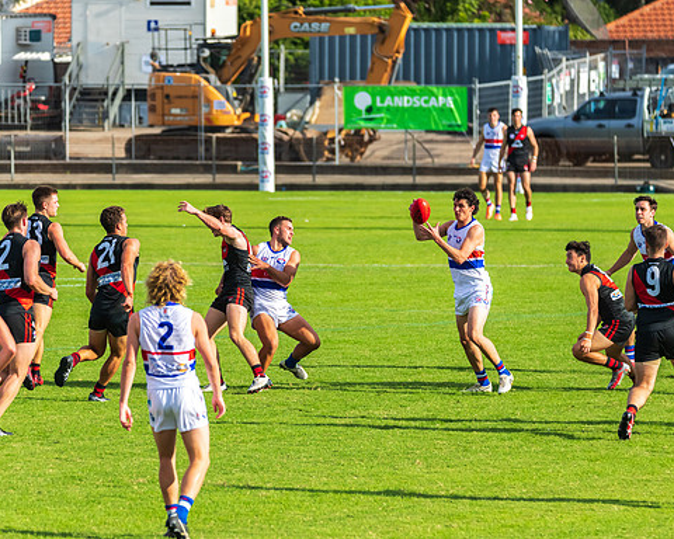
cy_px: 269
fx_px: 6623
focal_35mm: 332
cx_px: 334
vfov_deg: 4.7
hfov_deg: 5.8
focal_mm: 280
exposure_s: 1/4000
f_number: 5.6
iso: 1000
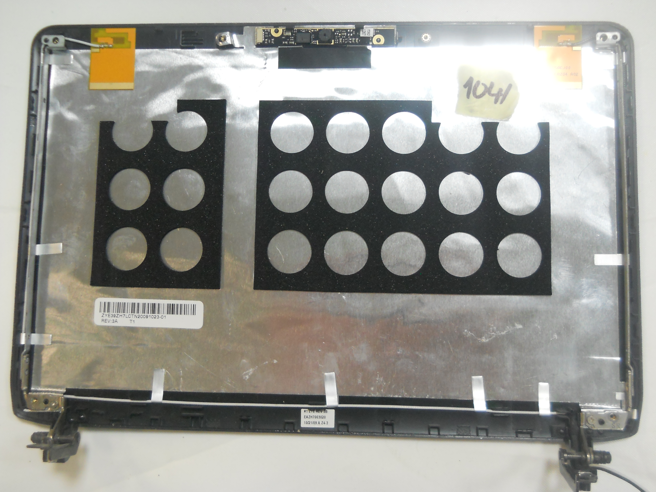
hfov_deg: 45.8
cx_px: 328
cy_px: 246
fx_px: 777
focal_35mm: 41
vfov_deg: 35.1
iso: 320
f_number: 3.1
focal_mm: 6.72
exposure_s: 1/30
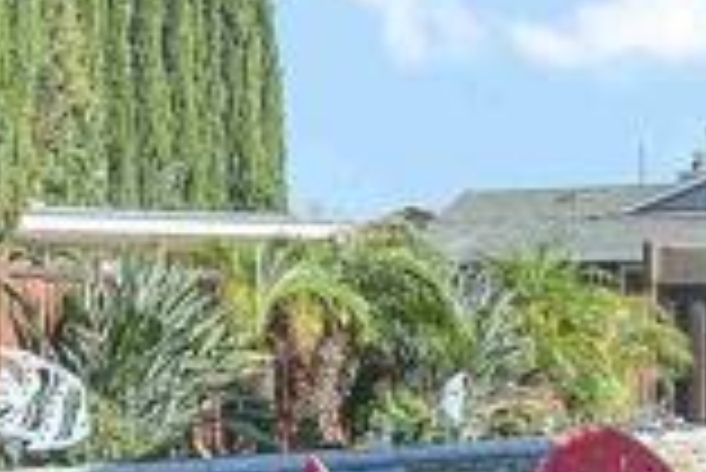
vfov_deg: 14.0
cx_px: 405
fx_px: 1924
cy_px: 321
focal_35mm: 98
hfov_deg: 20.8
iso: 125
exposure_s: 1/250
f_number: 5
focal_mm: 10
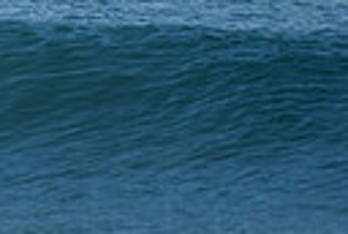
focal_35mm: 2259
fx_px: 21888
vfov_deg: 0.6
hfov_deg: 0.9
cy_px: -61
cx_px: -419
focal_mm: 500
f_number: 5.6
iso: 220
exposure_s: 1/2000
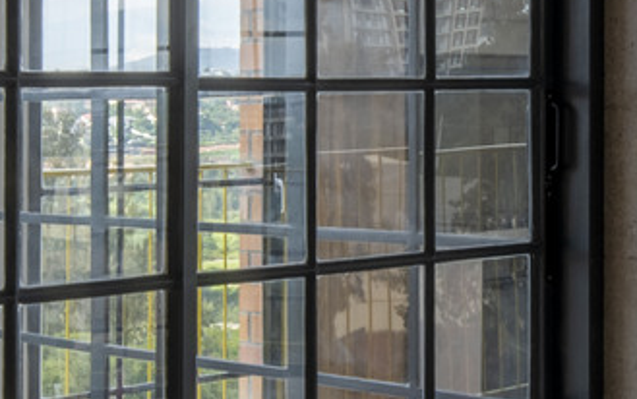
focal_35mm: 99
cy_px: 224
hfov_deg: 20.7
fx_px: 1720
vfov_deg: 13.2
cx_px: 529
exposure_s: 1/25
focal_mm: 16
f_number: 22
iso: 100
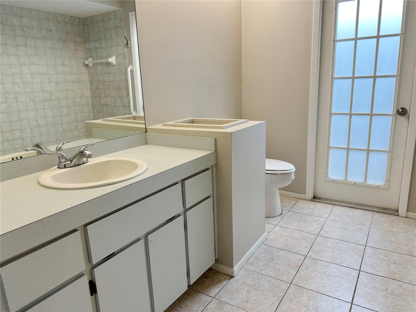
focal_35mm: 24
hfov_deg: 71.6
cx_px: 208
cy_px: 156
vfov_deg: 56.8
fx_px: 288
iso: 80
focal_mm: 6.86
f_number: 1.78
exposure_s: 1/120
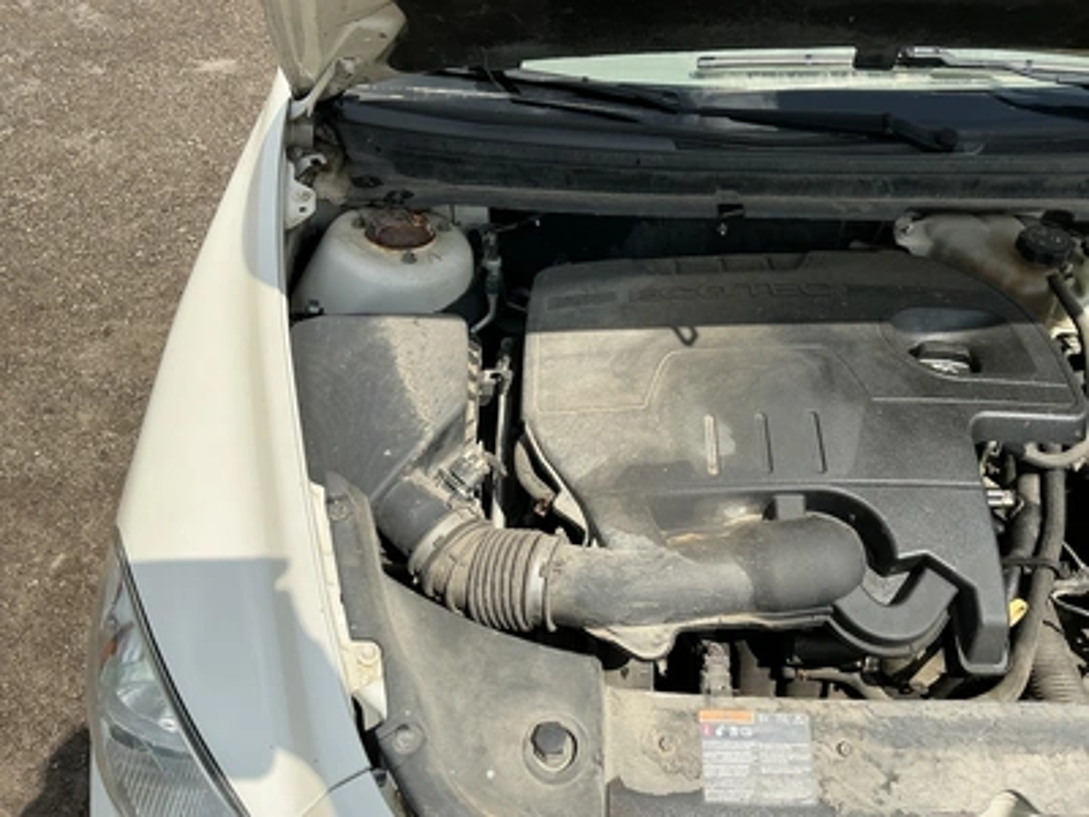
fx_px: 881
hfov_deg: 63.4
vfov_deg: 49.7
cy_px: 408
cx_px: 544
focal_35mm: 28
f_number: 1.8
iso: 25
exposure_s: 1/1675
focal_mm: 3
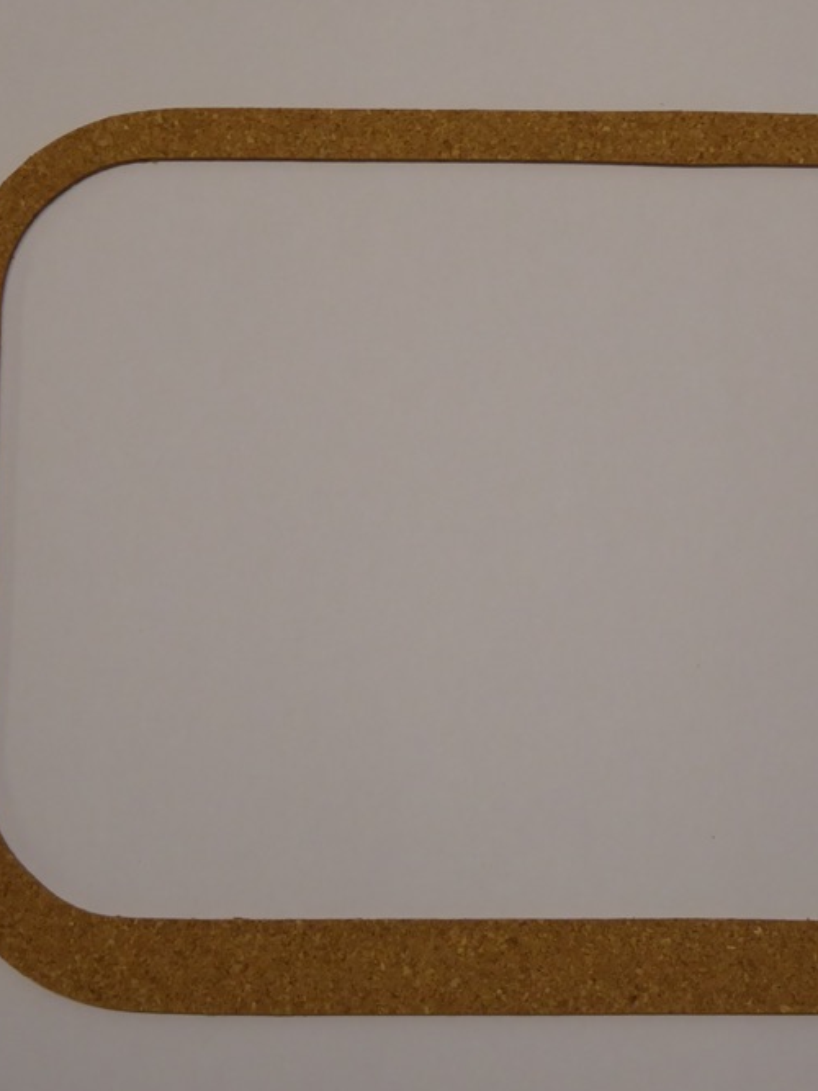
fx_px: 2553
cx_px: 509
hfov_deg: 18.2
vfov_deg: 24.1
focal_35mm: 81
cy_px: 549
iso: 250
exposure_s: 1/60
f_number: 4.2
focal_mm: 10.3
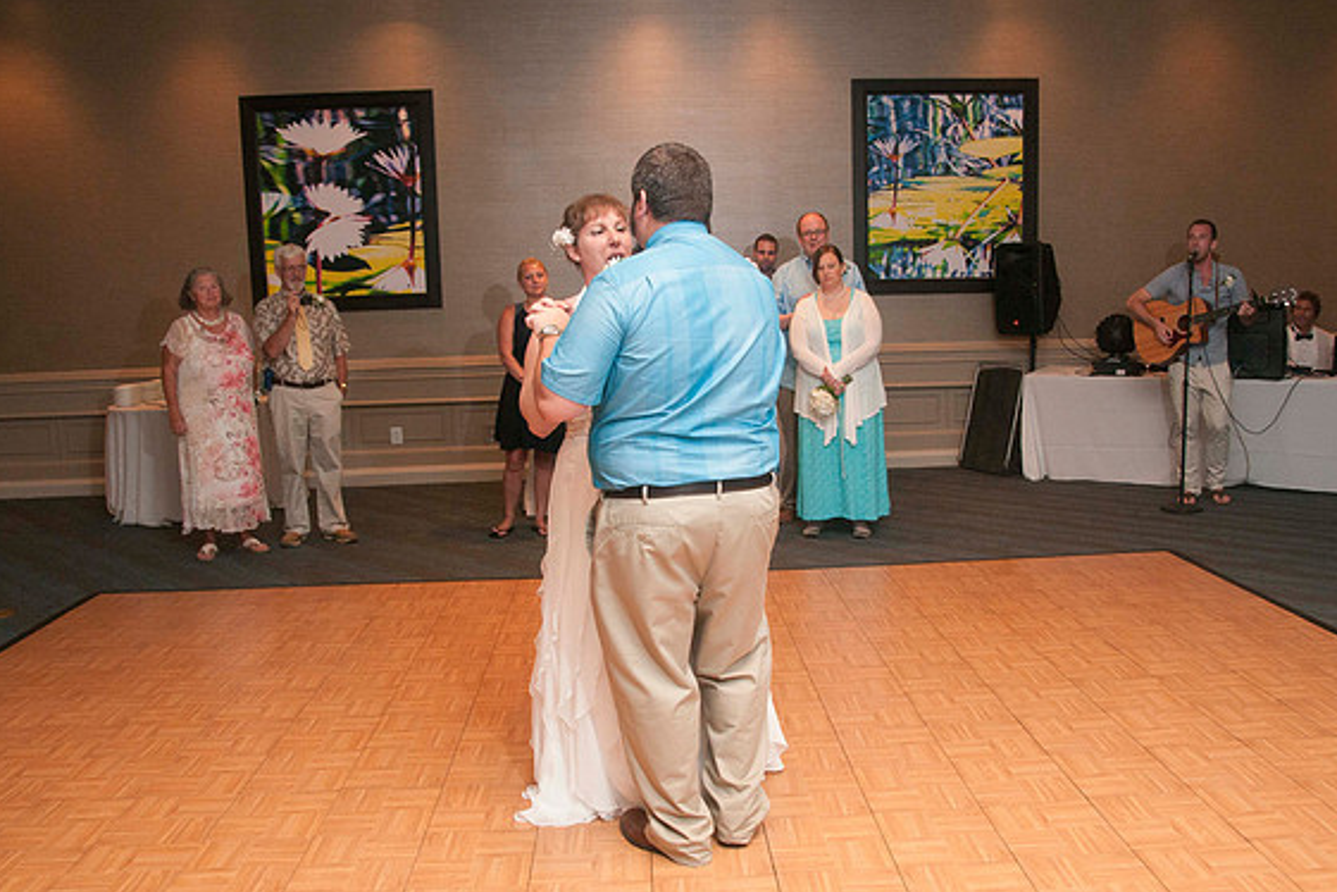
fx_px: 1151
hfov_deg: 60.3
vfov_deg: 42.3
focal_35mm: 31
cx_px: 679
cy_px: 435
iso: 400
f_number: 5.6
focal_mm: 20
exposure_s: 1/60
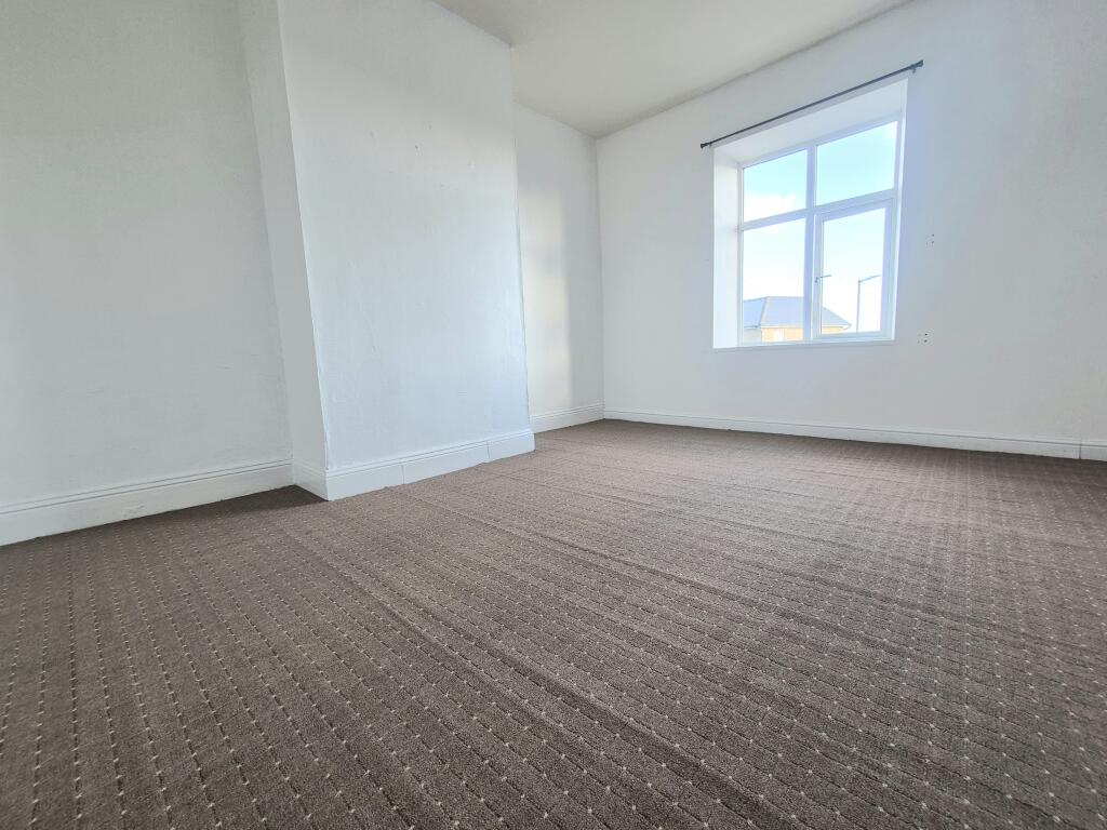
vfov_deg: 89.9
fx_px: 416
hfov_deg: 106.2
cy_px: 415
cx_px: 554
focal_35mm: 13
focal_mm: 2.2
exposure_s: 1/50
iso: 100
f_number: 2.2
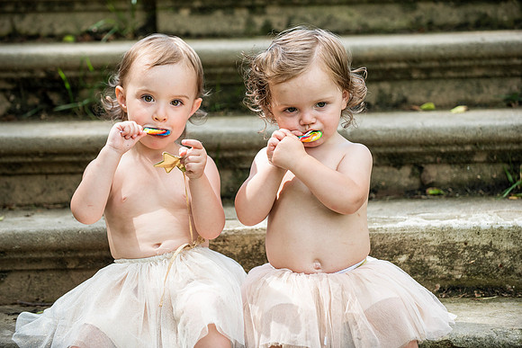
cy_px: 171
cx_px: 266
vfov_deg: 10.8
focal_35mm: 127
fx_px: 1845
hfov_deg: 16.1
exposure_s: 1/1000
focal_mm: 125
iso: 640
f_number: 3.5
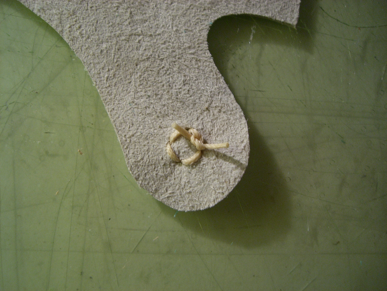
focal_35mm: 38
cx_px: 194
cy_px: 146
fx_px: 425
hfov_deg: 49.0
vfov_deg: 37.7
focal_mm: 6.2
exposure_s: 1/30
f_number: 2.7
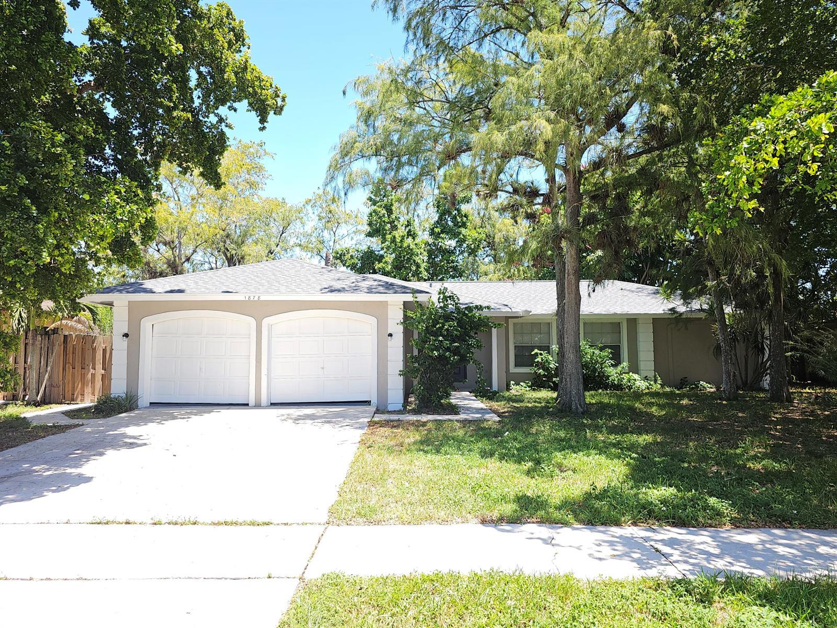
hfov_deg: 73.9
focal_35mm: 23
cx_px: 418
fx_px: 556
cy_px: 314
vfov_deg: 58.9
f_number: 1.7
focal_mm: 6.3
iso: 10
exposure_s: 1/124
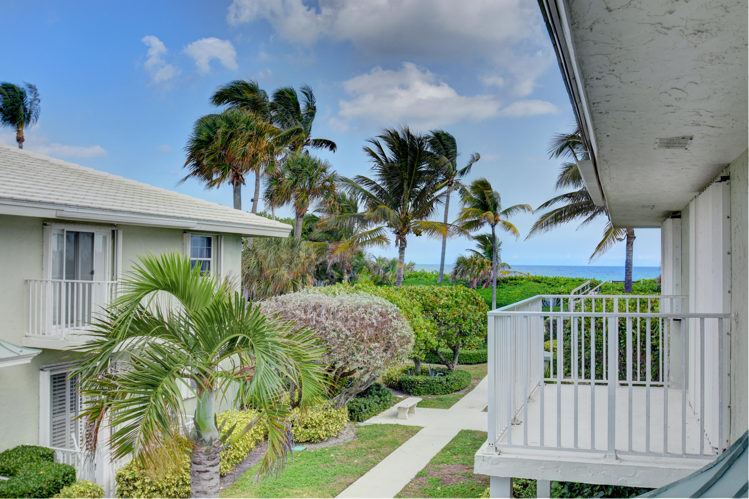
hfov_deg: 53.1
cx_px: 374
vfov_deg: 36.9
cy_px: 250
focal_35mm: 36
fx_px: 749
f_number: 8
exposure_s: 1/1000
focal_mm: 24
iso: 640
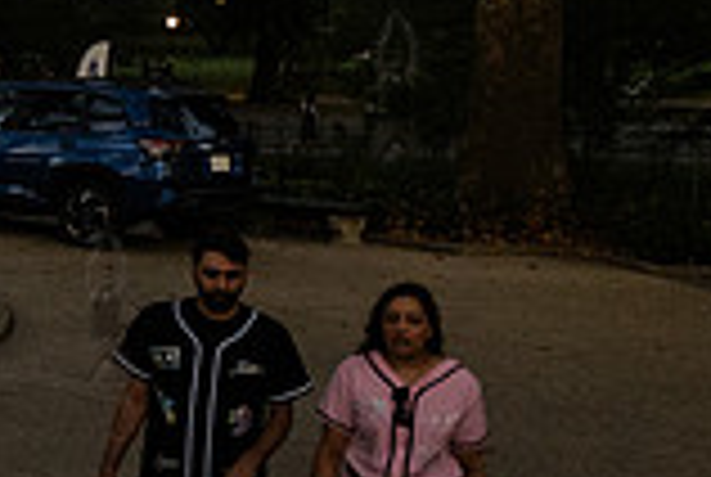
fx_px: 1761
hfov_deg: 18.8
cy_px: 83
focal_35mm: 89
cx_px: -477
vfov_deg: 15.3
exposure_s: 1/200
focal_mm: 24
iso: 5000
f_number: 3.5
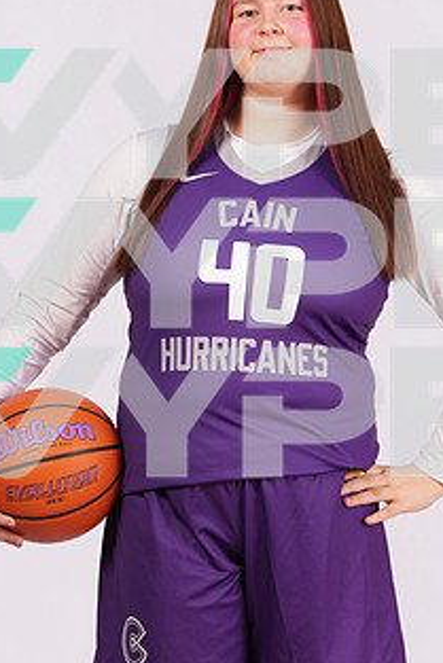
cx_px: 223
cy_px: 265
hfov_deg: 6.4
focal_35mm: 214
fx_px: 3945
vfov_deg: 9.6
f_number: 8
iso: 250
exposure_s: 1/200
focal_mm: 149
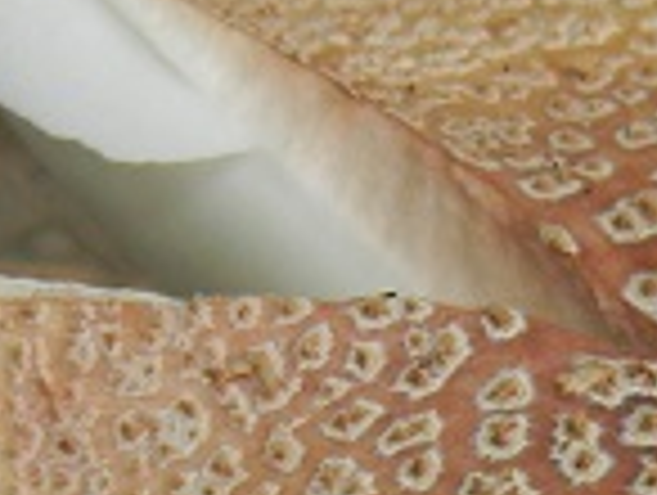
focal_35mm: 454
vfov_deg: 3.3
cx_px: 1040
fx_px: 8631
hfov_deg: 4.3
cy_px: 774
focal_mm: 15.1
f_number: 4.5
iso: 80
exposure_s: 1/31.6
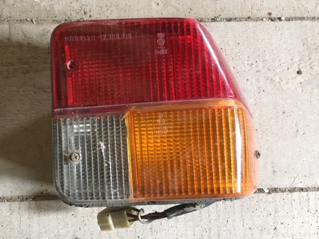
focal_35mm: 34
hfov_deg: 53.7
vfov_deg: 41.8
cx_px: 134
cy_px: 126
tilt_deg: -83.4
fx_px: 313
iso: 250
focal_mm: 4.15
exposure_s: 1/17
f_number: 2.2
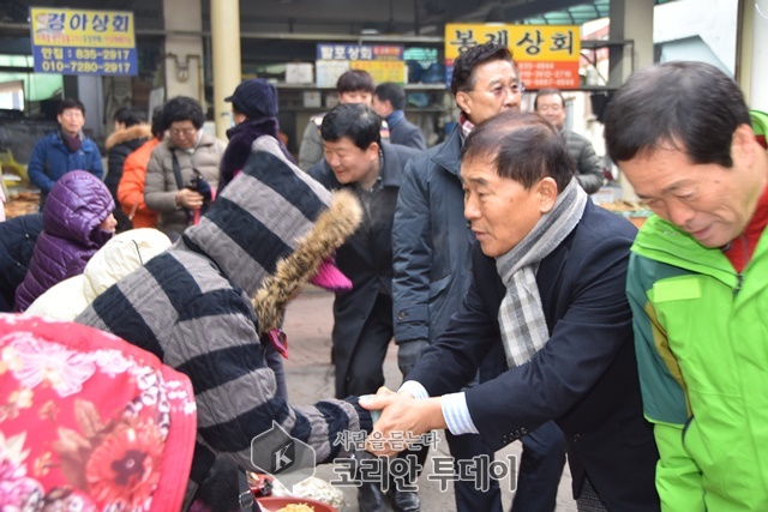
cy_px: 256
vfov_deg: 23.8
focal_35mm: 57
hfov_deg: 35.0
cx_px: 384
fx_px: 1216
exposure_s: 1/60
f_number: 4.2
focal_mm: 38
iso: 720
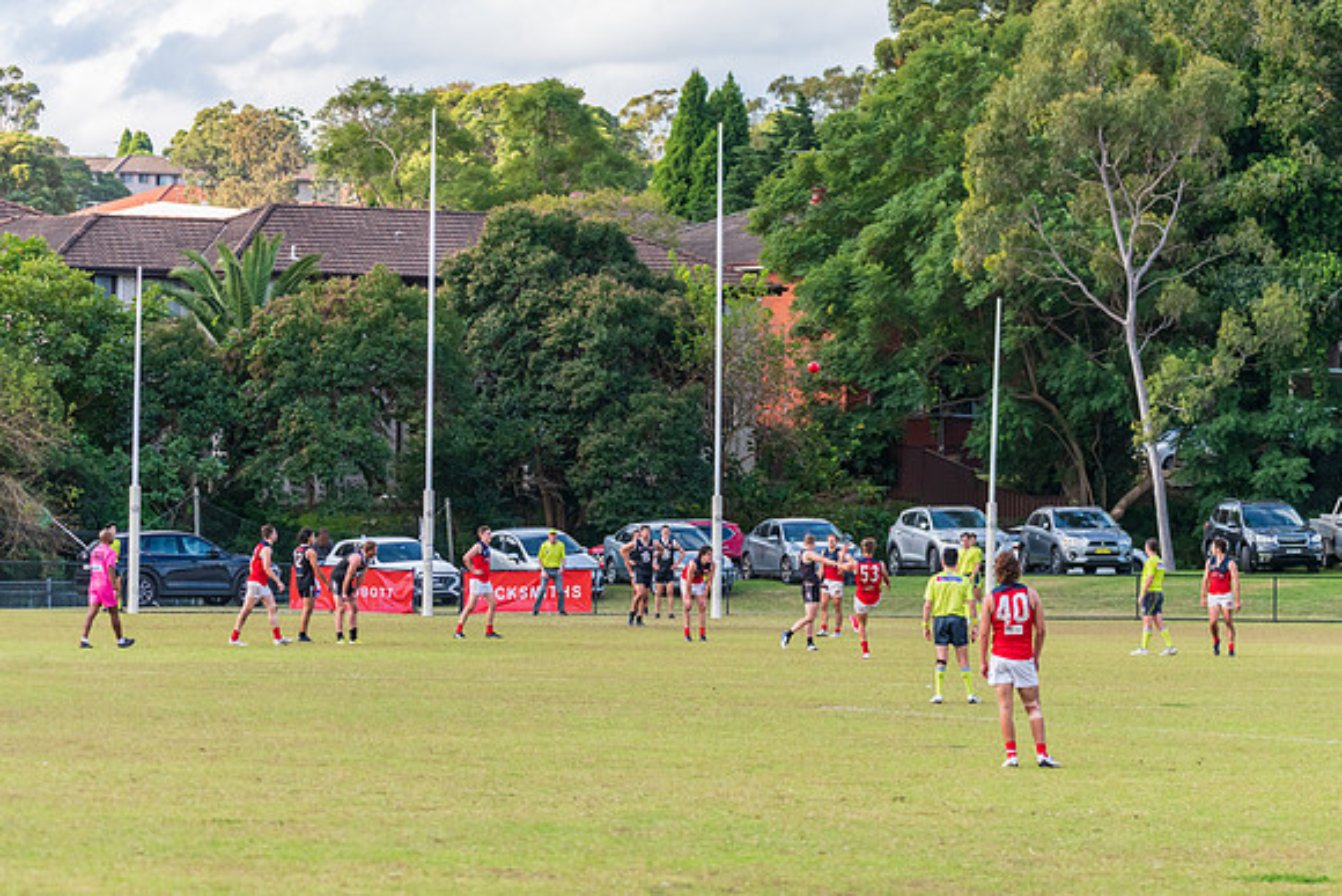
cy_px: 476
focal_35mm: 168
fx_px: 6276
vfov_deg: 8.2
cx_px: 748
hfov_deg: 12.2
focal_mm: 150
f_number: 5
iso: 1000
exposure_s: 1/1250
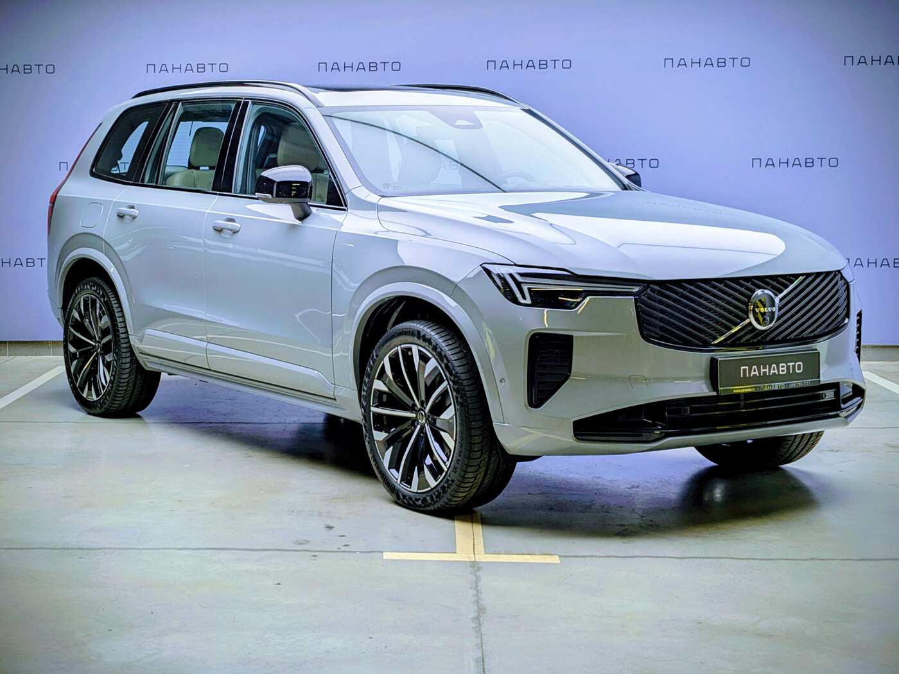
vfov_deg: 56.8
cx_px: 450
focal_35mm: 24
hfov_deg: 71.6
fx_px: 623
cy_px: 337
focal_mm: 6.9
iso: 21
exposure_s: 1/142
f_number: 1.68
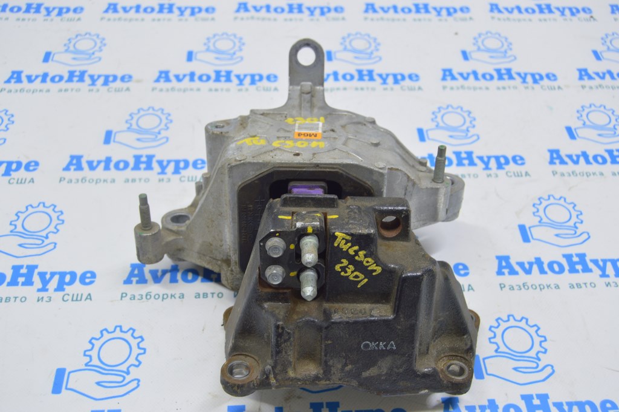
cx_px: 310
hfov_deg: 49.6
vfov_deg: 34.2
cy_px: 206
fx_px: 670
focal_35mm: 39
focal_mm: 26
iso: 400
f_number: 5.6
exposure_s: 1/20
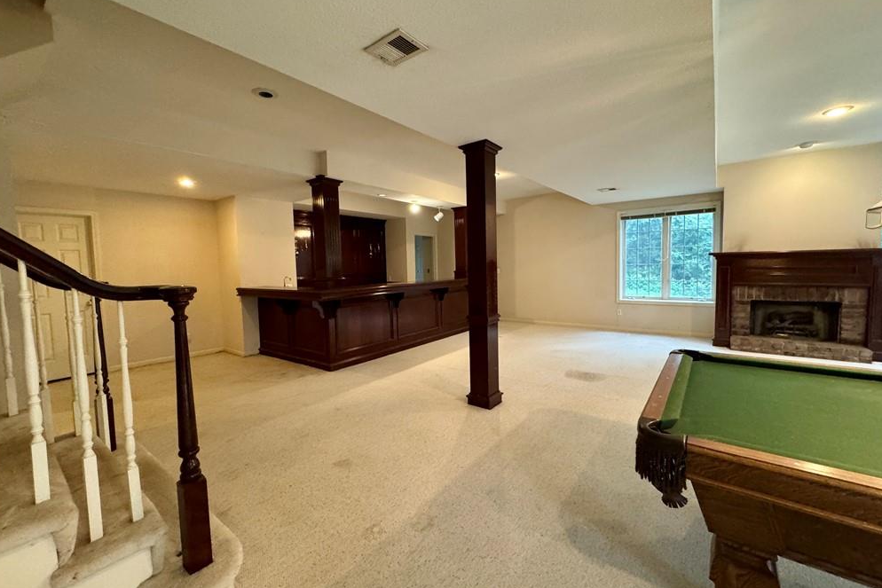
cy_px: 286
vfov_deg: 77.3
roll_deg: +2.9
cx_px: 444
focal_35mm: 15
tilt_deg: -4.1
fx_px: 368
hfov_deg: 100.4
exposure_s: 1/60
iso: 640
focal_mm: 2.22
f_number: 2.2
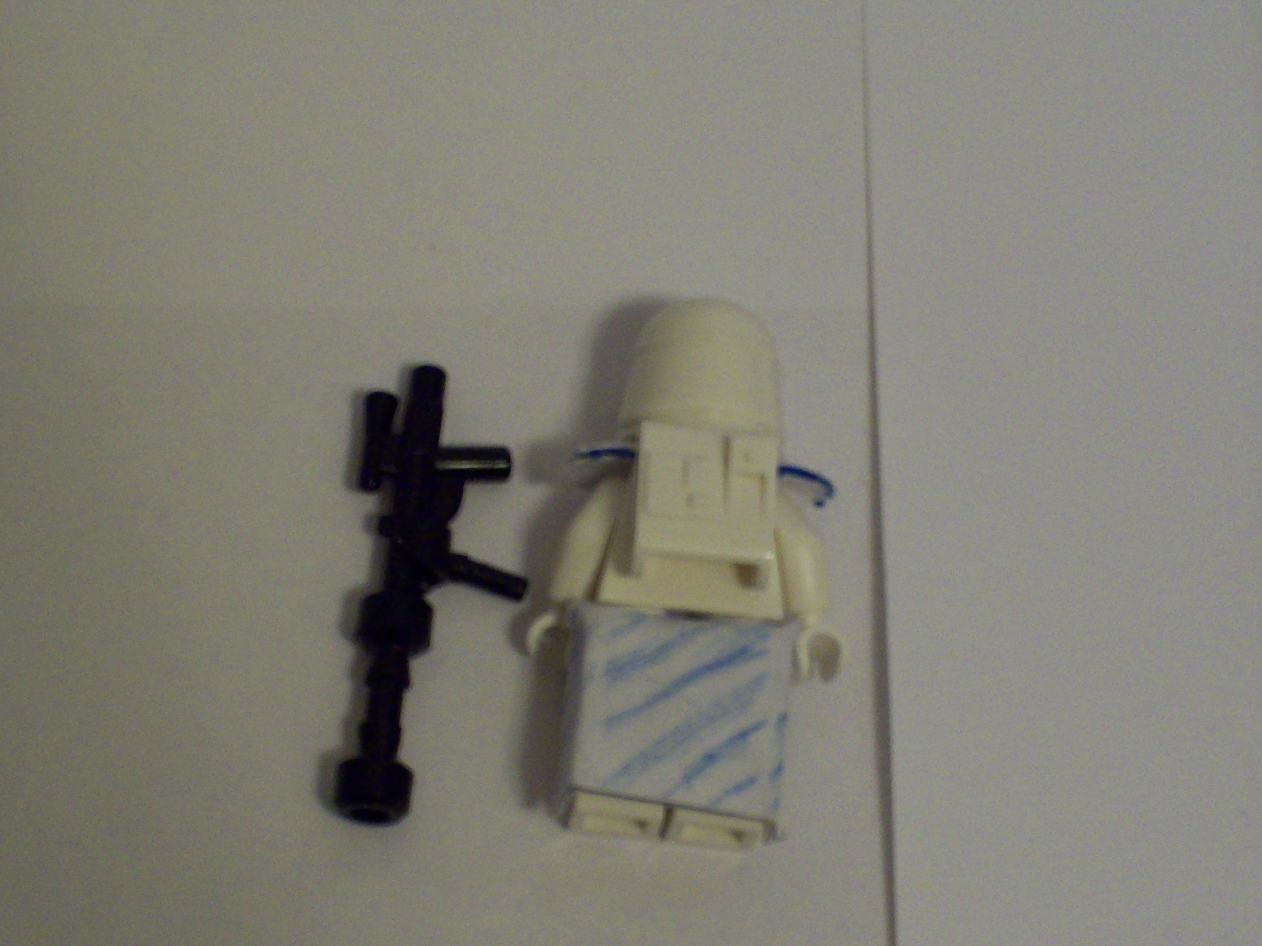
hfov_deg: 14.5
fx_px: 4957
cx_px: 758
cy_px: 587
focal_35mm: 136
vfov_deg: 10.9
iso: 200
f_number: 4.8
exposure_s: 1/8
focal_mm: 18
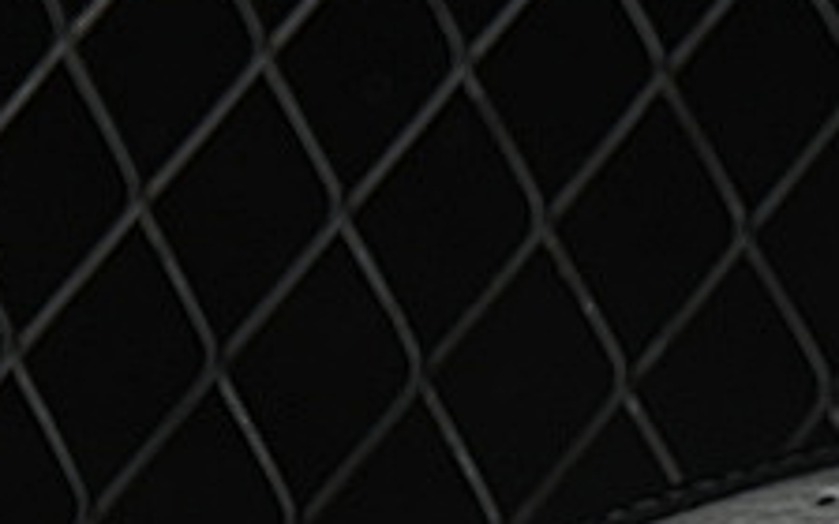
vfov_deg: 3.5
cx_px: 1910
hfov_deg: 5.5
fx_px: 8437
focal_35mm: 369
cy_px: 1231
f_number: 7.1
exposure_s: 1/80
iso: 160
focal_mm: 50
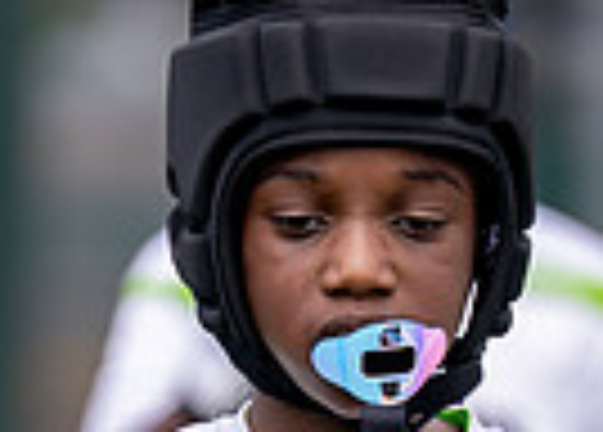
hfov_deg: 1.6
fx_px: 20949
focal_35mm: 1222
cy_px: 811
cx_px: 435
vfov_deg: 1.2
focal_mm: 200
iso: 125
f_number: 2.8
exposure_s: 1/2000
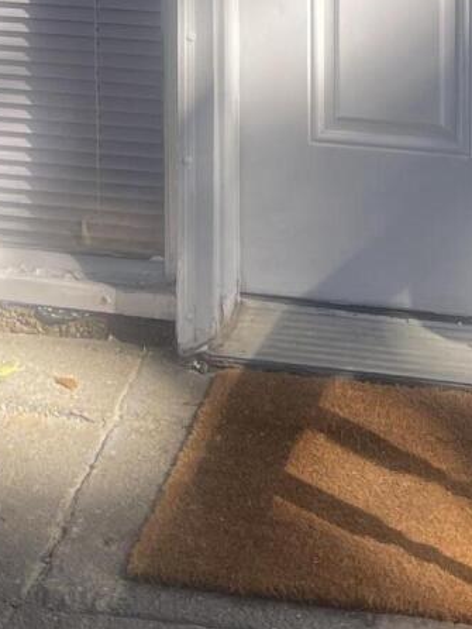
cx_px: 271
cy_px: -338
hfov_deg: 13.2
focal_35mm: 112
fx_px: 2034
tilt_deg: -7.8
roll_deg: -0.5
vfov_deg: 16.0
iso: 32
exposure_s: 1/501
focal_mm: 5.1
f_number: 1.6
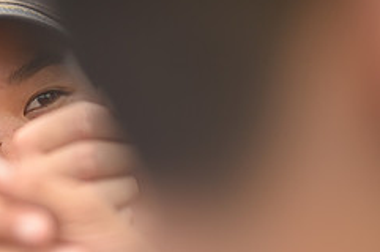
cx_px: -13
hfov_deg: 4.3
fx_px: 5070
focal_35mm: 481
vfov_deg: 2.9
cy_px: 143
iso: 320
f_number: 2.8
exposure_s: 1/1600
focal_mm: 200
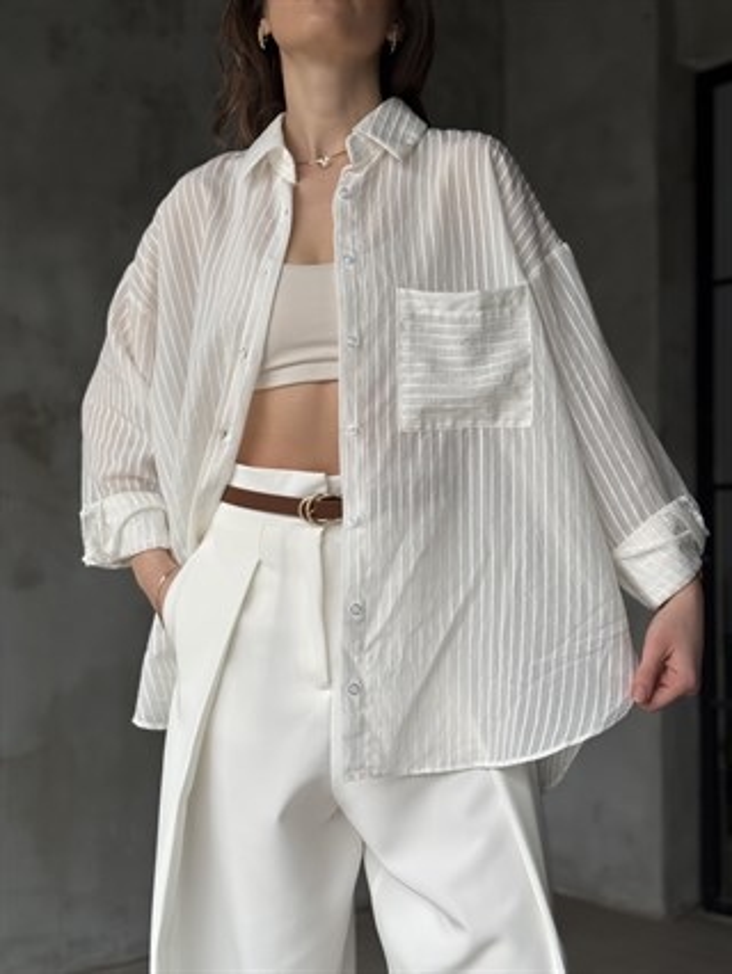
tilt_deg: +2.8
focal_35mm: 48
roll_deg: -0.5
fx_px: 1352
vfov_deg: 39.6
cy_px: 487
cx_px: 366
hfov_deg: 30.3
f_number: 1.78
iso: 80
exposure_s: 1/121
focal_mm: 6.76
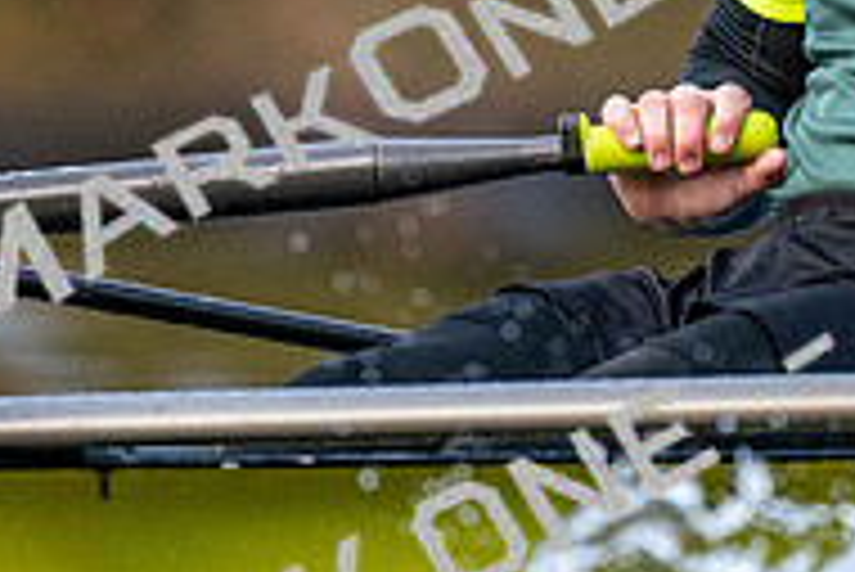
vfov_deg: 0.8
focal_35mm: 1832
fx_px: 43542
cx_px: 544
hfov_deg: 1.1
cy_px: -101
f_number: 4
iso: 3200
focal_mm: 600
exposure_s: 1/2500
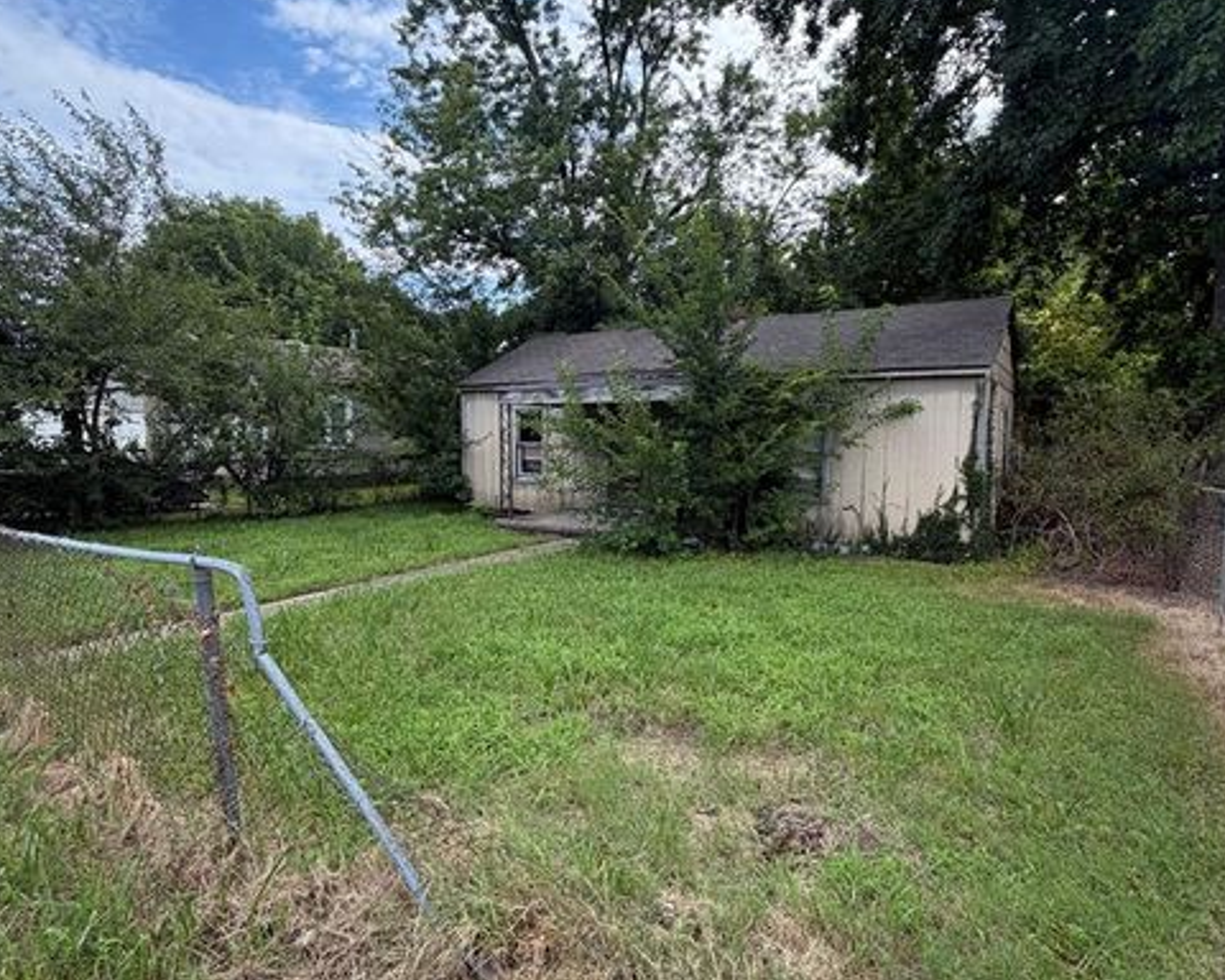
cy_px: 486
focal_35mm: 19
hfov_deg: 83.3
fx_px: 689
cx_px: 620
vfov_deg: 70.8
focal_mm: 2.22
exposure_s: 1/502
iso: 40
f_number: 2.2
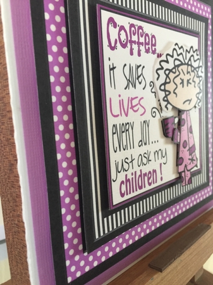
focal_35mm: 29
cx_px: 106
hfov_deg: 48.2
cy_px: 142
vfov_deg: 61.7
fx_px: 238
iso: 160
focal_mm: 4.15
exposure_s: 1/33
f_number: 2.2
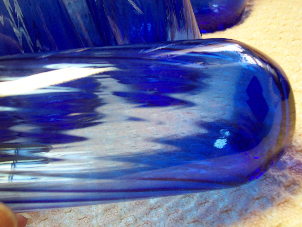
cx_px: 151
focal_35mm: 37
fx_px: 323
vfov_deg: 38.7
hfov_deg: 50.1
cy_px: 114
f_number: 2.8
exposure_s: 1/30
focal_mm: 5.6
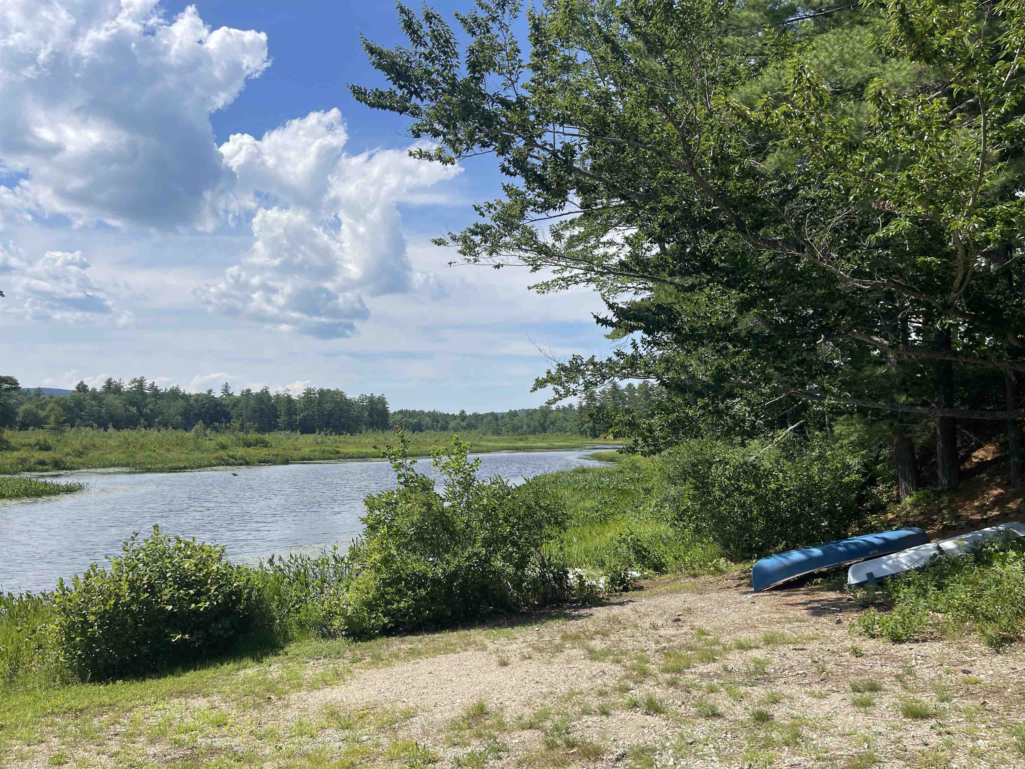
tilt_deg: +2.2
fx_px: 740
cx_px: 512
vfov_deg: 54.9
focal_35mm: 25
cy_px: 384
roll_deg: -0.5
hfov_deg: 69.4
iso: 32
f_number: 1.6
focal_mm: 5.1
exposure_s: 1/5376
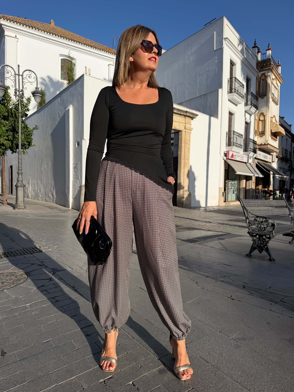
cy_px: 196
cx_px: 147
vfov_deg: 71.6
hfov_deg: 56.8
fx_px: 272
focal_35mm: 24
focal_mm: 6.76
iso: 80
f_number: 1.78
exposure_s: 1/4673
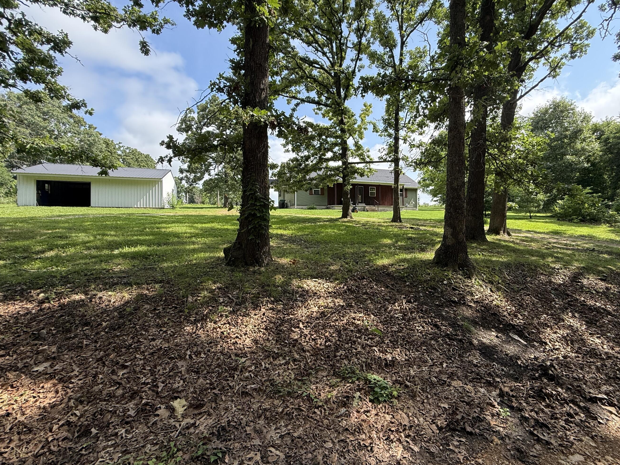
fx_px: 287
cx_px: 337
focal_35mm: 16
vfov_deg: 78.1
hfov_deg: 94.3
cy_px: 221
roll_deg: +0.6
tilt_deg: +0.3
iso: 64
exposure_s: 1/549
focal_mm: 2.22
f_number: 2.2
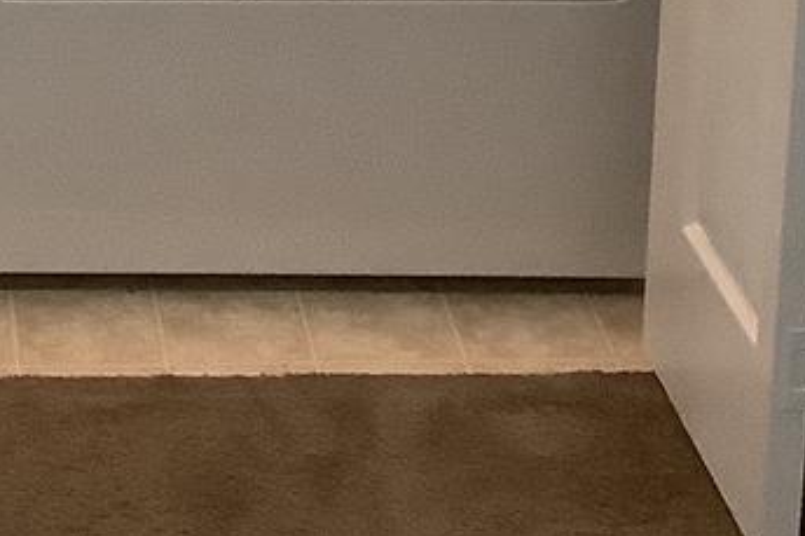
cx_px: -80
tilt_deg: -14.9
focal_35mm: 135
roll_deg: +0.4
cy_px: -435
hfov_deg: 14.8
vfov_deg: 9.6
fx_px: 3017
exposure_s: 1/60
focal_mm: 3.3
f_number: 2.4
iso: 250
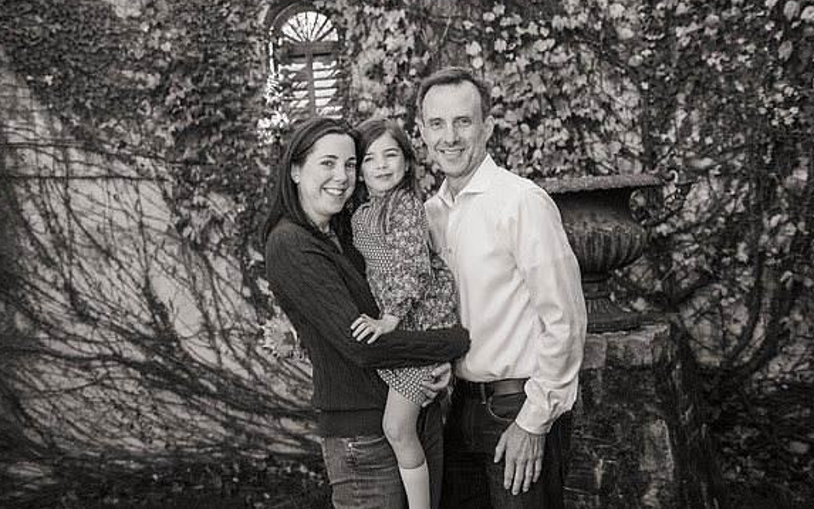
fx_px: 843
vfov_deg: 33.5
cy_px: 221
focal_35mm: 38
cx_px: 385
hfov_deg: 51.5
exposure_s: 1/1000
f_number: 3.5
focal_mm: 35
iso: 640
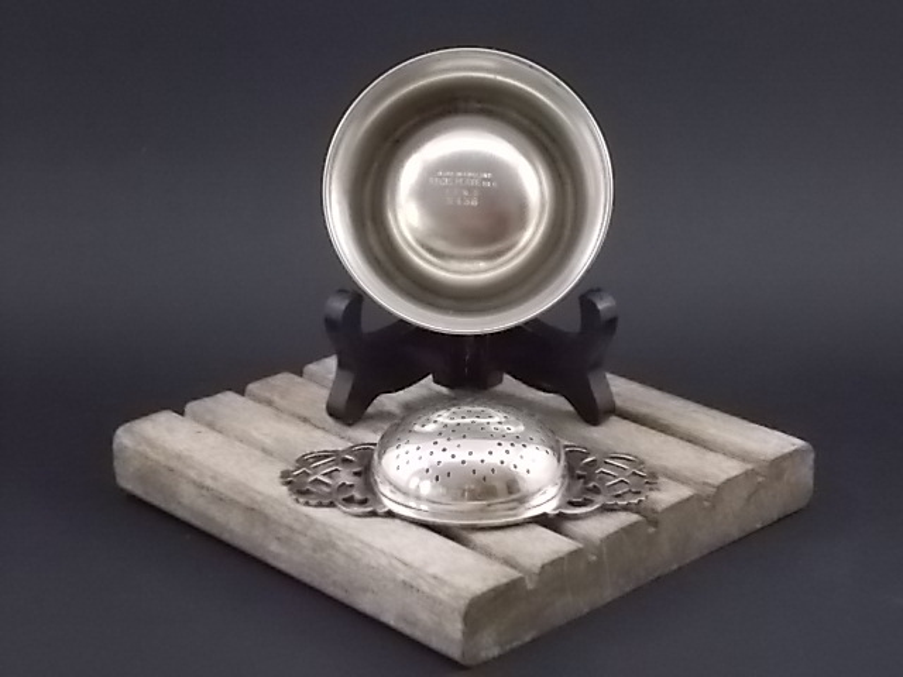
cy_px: 338
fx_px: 2243
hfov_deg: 22.8
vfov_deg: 17.2
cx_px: 452
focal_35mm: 86
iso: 800
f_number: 6.3
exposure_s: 1/60
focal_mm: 15.4
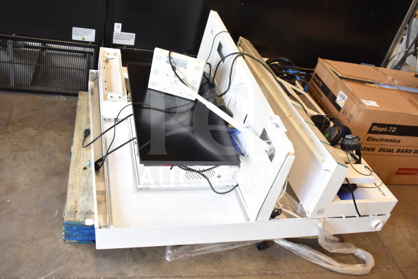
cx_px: 209
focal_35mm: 34
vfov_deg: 38.4
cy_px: 140
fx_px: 401
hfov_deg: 55.1
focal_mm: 23
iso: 720
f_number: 3.8
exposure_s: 1/40
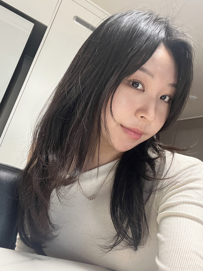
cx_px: 102
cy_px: 136
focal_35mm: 30
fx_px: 235
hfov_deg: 46.8
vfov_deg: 60.0
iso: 320
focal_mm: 2.71
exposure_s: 1/40
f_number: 2.2
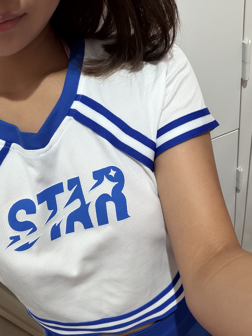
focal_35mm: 30
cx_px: 126
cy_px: 168
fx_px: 291
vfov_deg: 60.0
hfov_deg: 46.8
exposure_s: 1/33
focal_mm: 2.71
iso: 400
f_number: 1.9
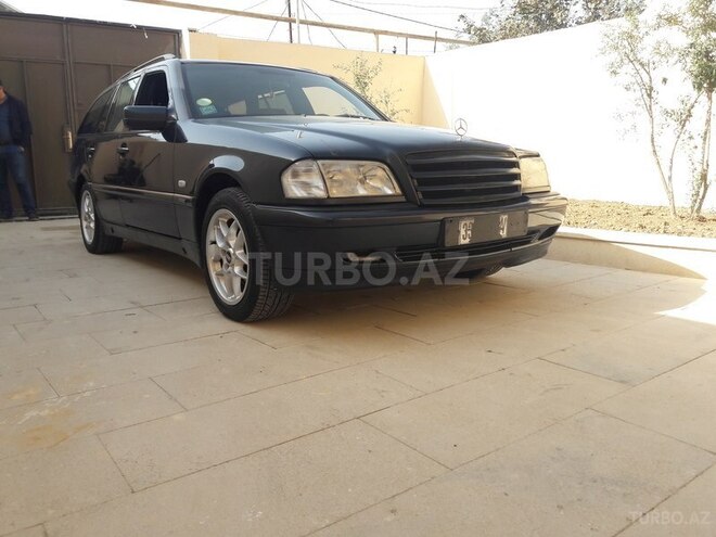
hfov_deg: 63.4
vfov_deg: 49.7
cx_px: 358
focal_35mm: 28
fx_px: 579
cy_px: 268
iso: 40
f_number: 1.9
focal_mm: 3.7
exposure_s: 1/582
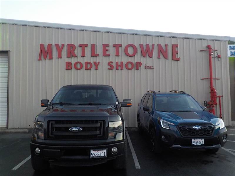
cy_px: 88
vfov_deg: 46.8
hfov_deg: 60.0
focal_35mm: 30
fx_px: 204
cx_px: 118
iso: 400
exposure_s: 1/25
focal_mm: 4.1
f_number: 3.3
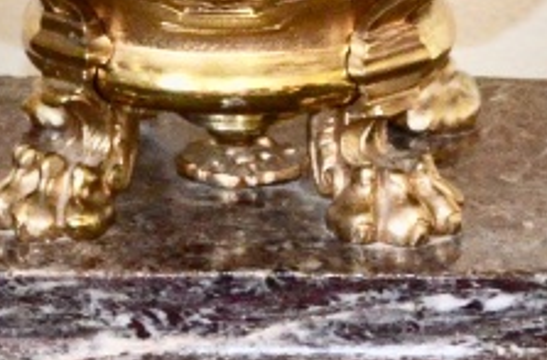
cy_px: -195
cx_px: 221
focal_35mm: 445
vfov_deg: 3.1
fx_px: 6733
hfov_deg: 4.7
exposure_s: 1/60
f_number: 5.6
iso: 2000
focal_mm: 55
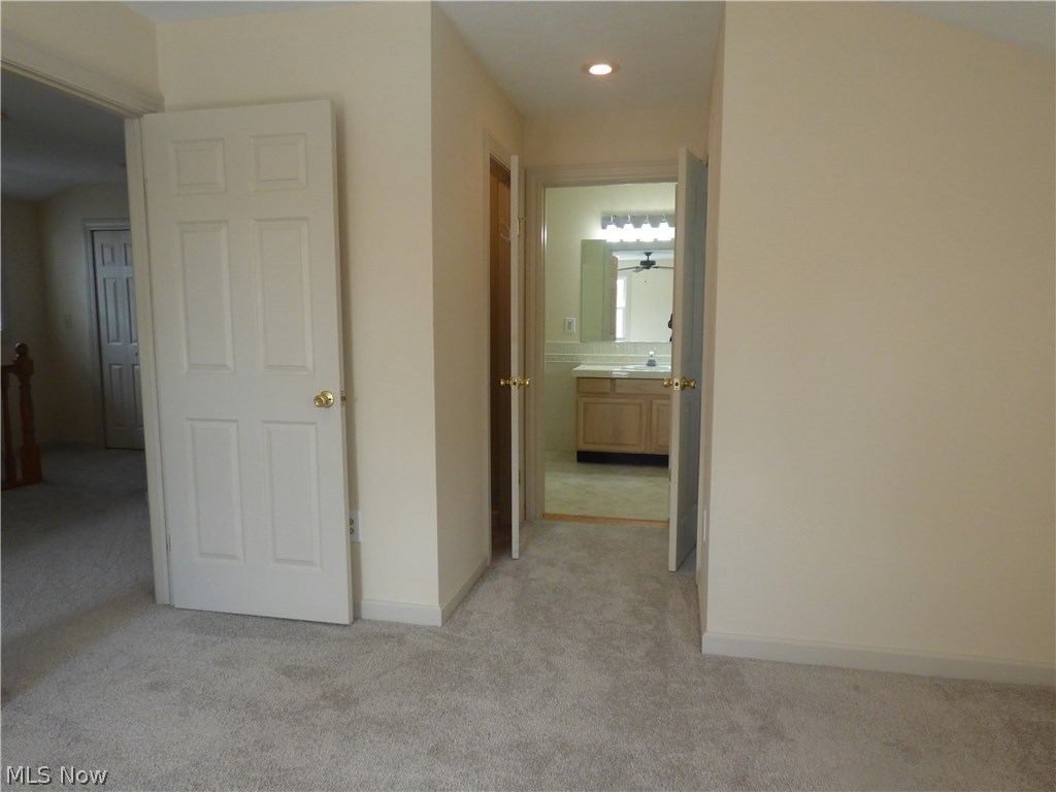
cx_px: 528
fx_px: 610
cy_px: 396
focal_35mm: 20
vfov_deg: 66.0
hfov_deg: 81.7
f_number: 2.8
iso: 200
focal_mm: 3.58
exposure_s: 1/125
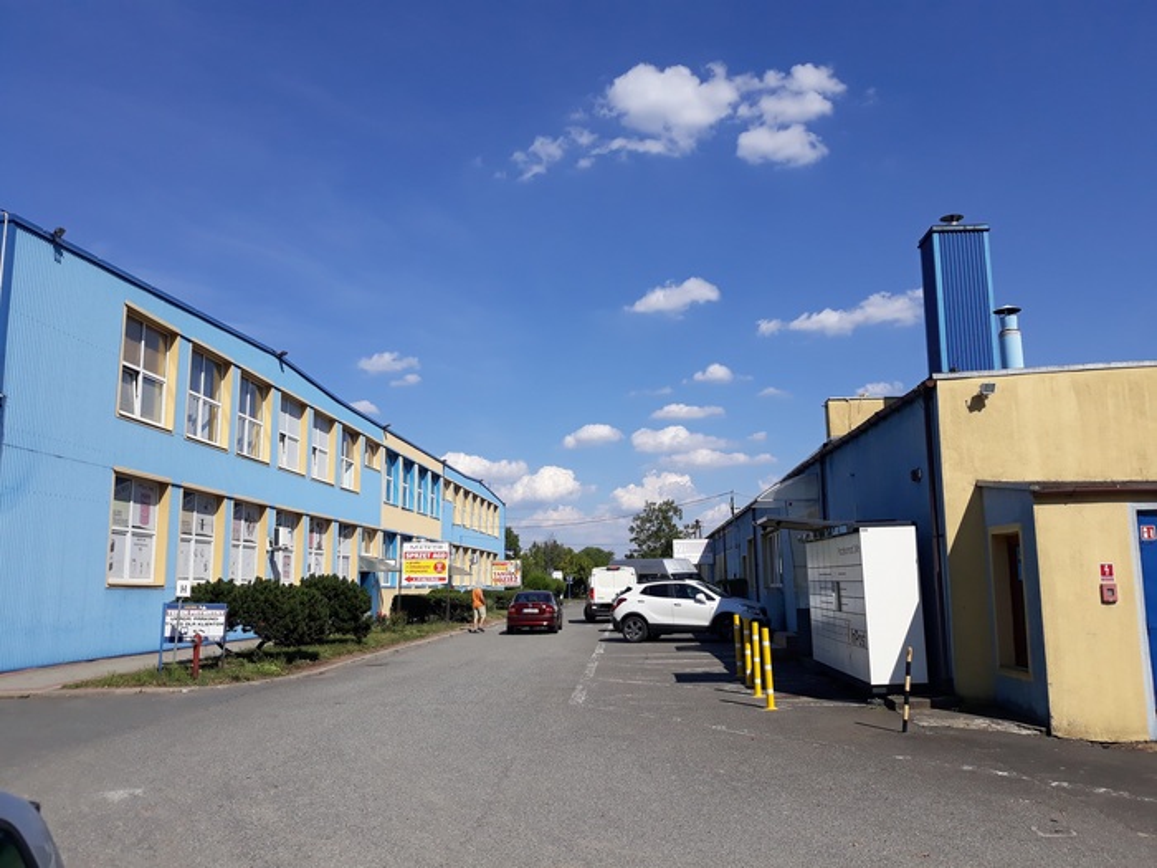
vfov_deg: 51.4
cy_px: 434
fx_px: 902
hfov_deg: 65.3
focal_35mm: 27
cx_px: 578
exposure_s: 1/2747
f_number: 1.7
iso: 40
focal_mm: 3.71
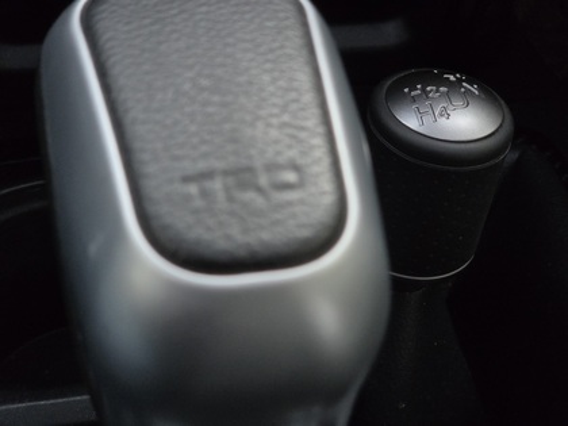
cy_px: 213
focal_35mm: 69
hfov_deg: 28.2
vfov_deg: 21.3
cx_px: 284
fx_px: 1132
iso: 200
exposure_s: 1/120
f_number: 2.4
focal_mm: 7
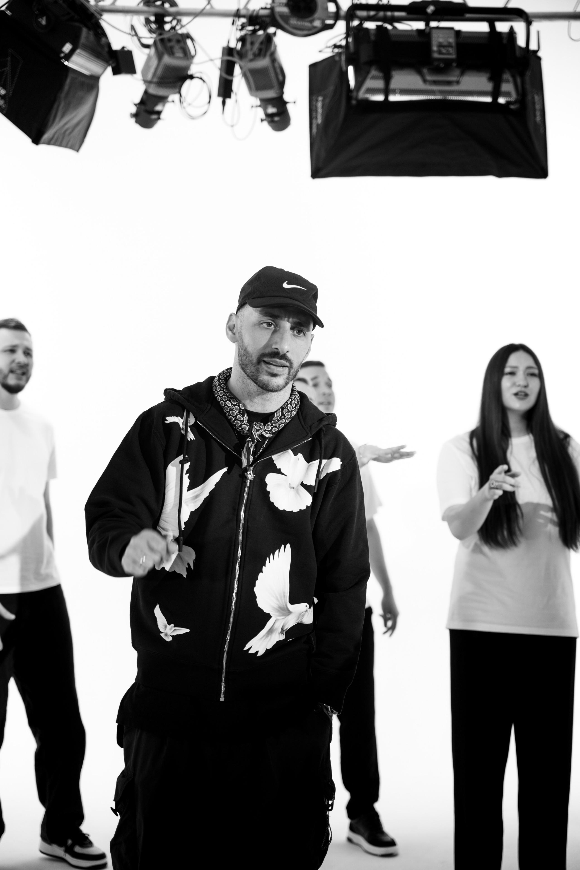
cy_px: 435
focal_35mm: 70
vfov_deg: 28.8
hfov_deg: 19.5
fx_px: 1692
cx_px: 290
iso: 250
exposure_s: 1/160
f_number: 2.8
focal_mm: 70
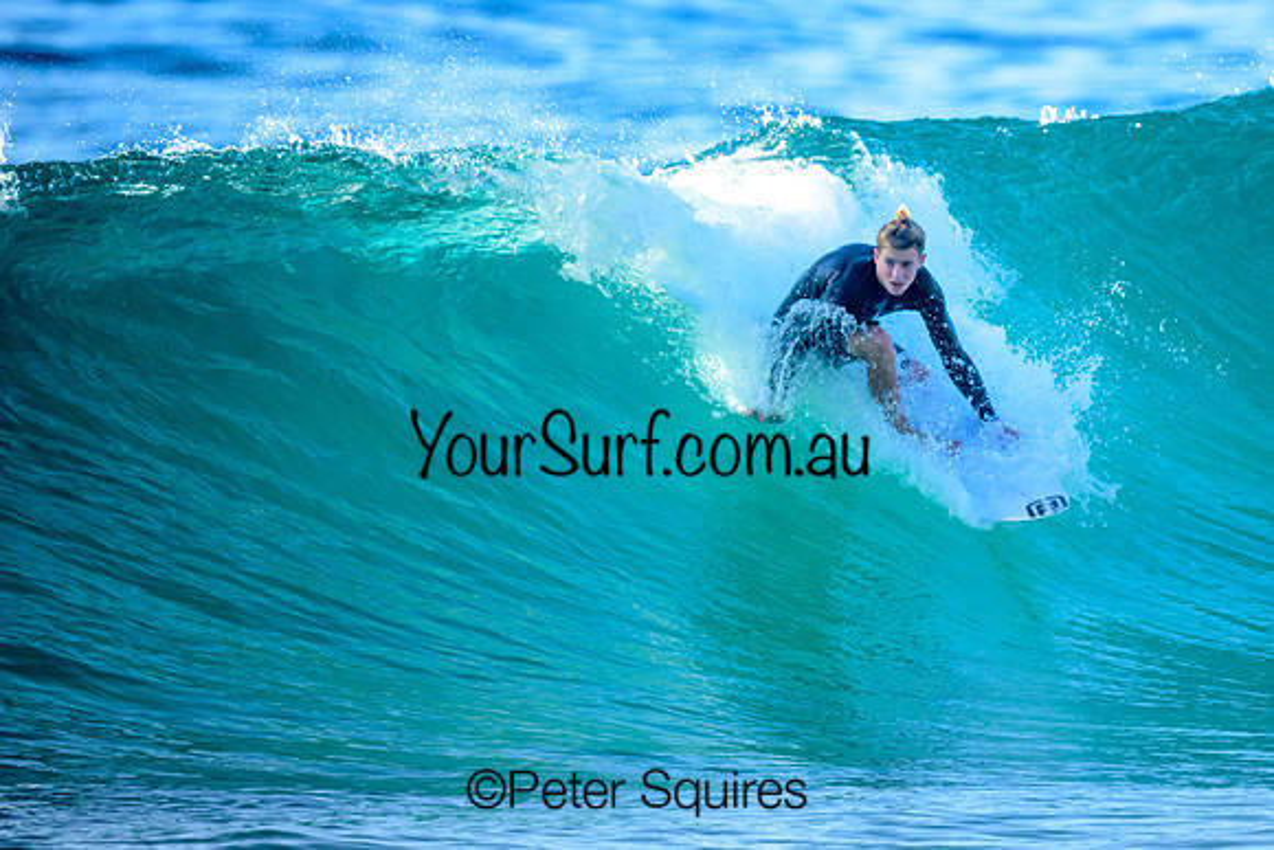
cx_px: 874
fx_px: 38867
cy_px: 333
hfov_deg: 1.9
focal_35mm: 1098
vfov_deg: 1.3
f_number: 6.3
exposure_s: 1/2500
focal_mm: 800
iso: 1000
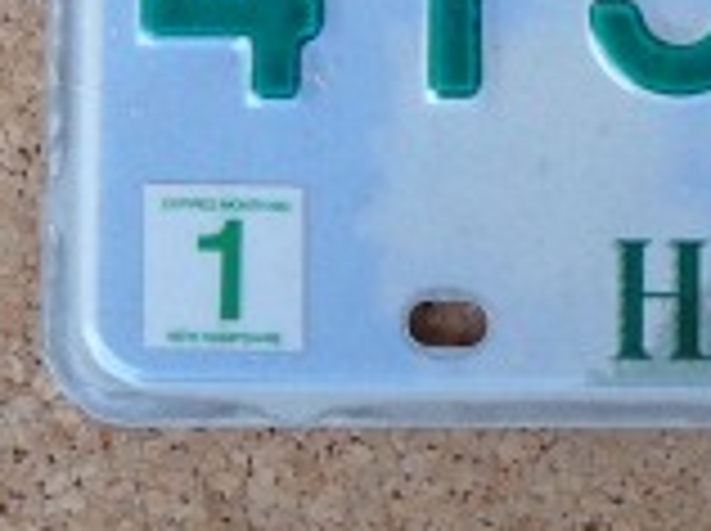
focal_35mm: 133
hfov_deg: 14.1
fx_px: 2728
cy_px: 9
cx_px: 976
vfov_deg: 11.0
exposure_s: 1/15
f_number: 3.1
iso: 200
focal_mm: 6.1
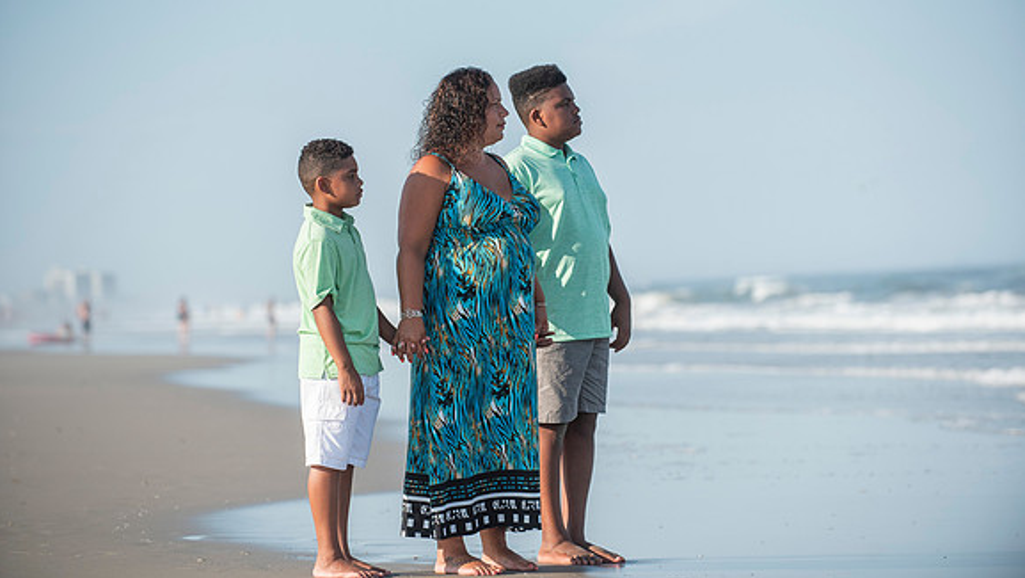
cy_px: 245
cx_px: 513
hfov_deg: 13.6
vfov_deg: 7.7
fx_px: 4296
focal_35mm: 158
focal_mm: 150
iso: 250
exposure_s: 1/2500
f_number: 4
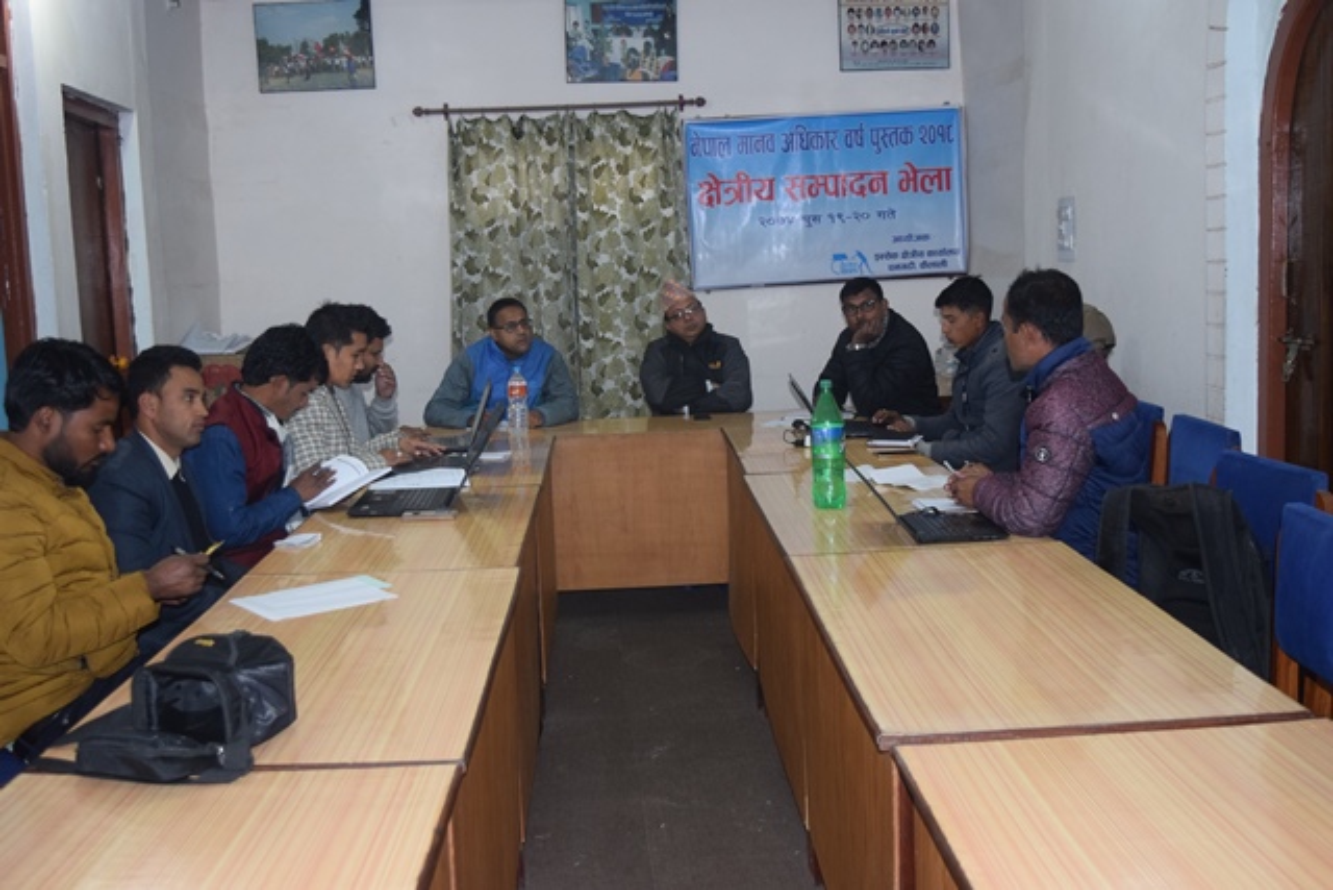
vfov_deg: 33.0
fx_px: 1500
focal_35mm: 40
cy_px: 445
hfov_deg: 47.9
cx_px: 666
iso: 1400
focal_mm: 27
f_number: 4
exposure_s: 1/60
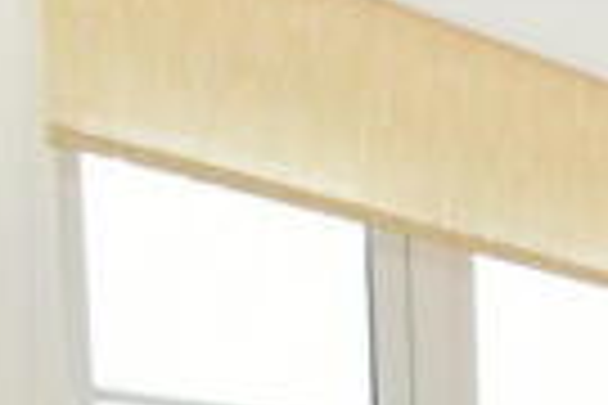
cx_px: 935
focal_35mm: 73
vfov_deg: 14.7
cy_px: 857
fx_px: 1233
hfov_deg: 22.3
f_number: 8
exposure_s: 1/200
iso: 360
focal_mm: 10
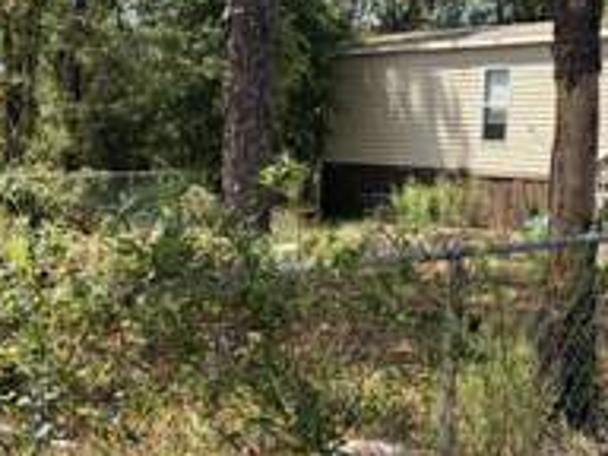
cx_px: 462
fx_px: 1142
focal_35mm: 65
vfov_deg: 22.5
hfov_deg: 29.3
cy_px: 169
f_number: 1.6
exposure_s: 1/1263
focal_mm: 5.96
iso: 50
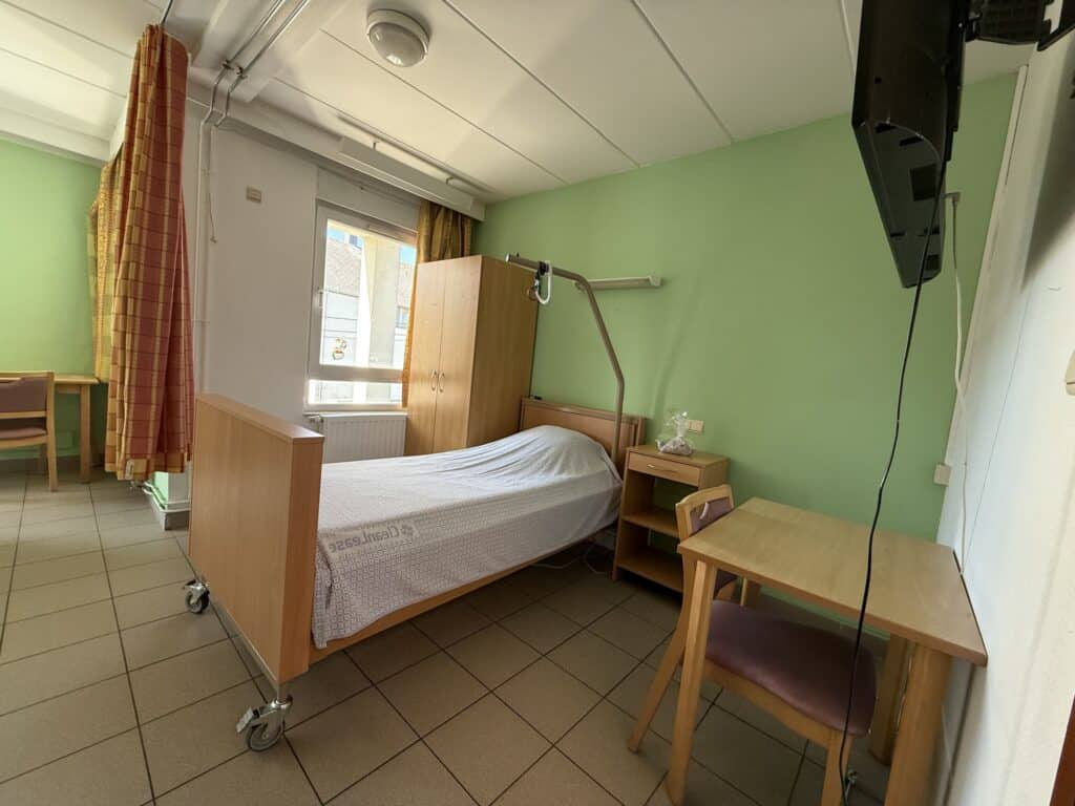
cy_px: 403
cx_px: 538
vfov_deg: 85.7
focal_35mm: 14
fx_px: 435
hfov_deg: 102.1
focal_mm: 2.22
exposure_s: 1/99
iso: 160
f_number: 2.2
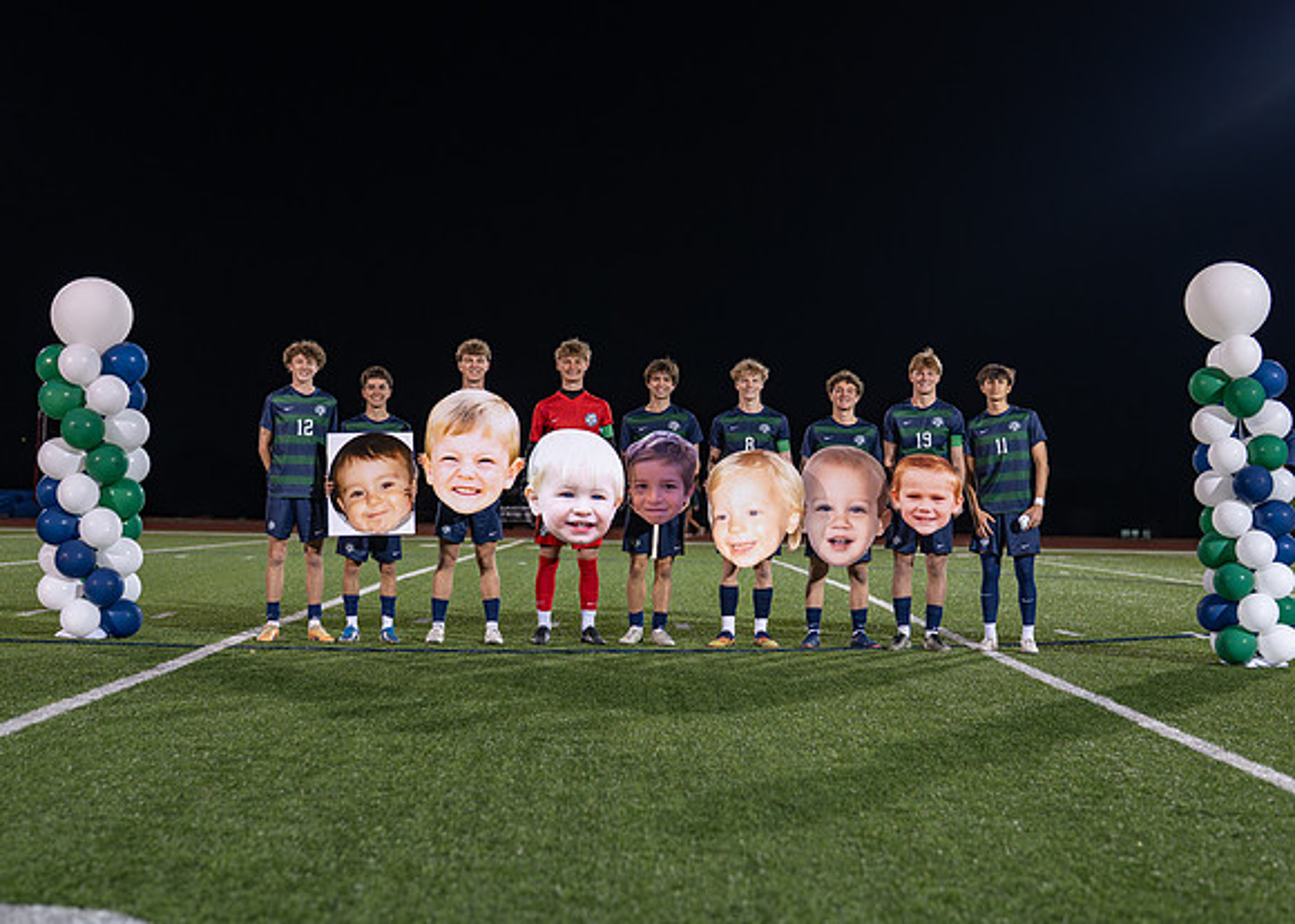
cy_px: 495
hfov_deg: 34.8
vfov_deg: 25.2
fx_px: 2065
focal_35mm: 56
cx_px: 647
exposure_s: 1/640
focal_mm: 50
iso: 1250
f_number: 2
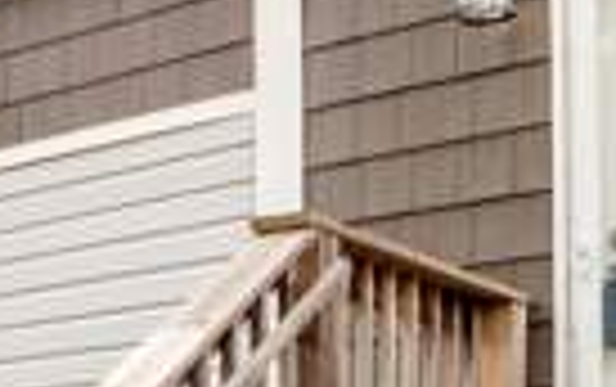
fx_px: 1496
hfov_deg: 21.0
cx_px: -202
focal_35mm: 89
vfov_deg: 13.8
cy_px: 587
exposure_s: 1/200
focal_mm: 10
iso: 100
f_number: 8
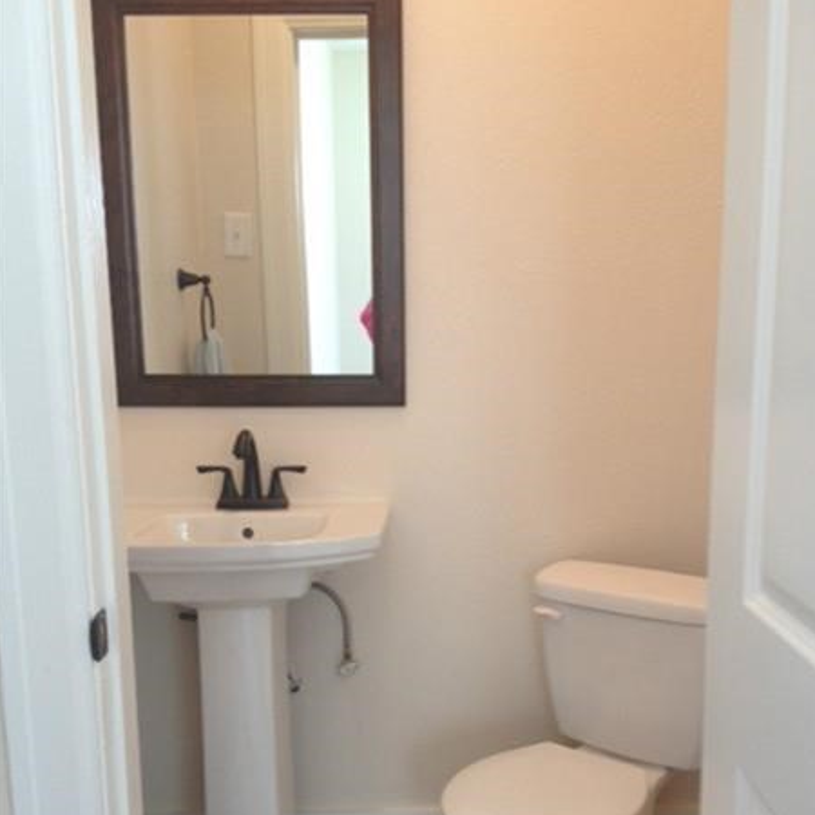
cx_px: 427
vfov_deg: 38.1
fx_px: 1172
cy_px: 503
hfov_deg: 38.3
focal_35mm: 44
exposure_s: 1/20
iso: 64
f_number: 2.4
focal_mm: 4.28
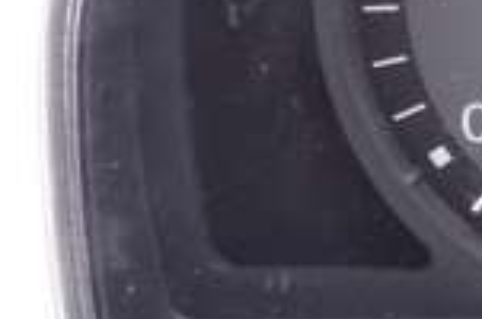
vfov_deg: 3.7
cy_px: 83
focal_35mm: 372
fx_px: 4970
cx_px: 1216
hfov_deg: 5.3
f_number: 4
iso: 800
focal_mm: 27.22
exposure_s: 1/60
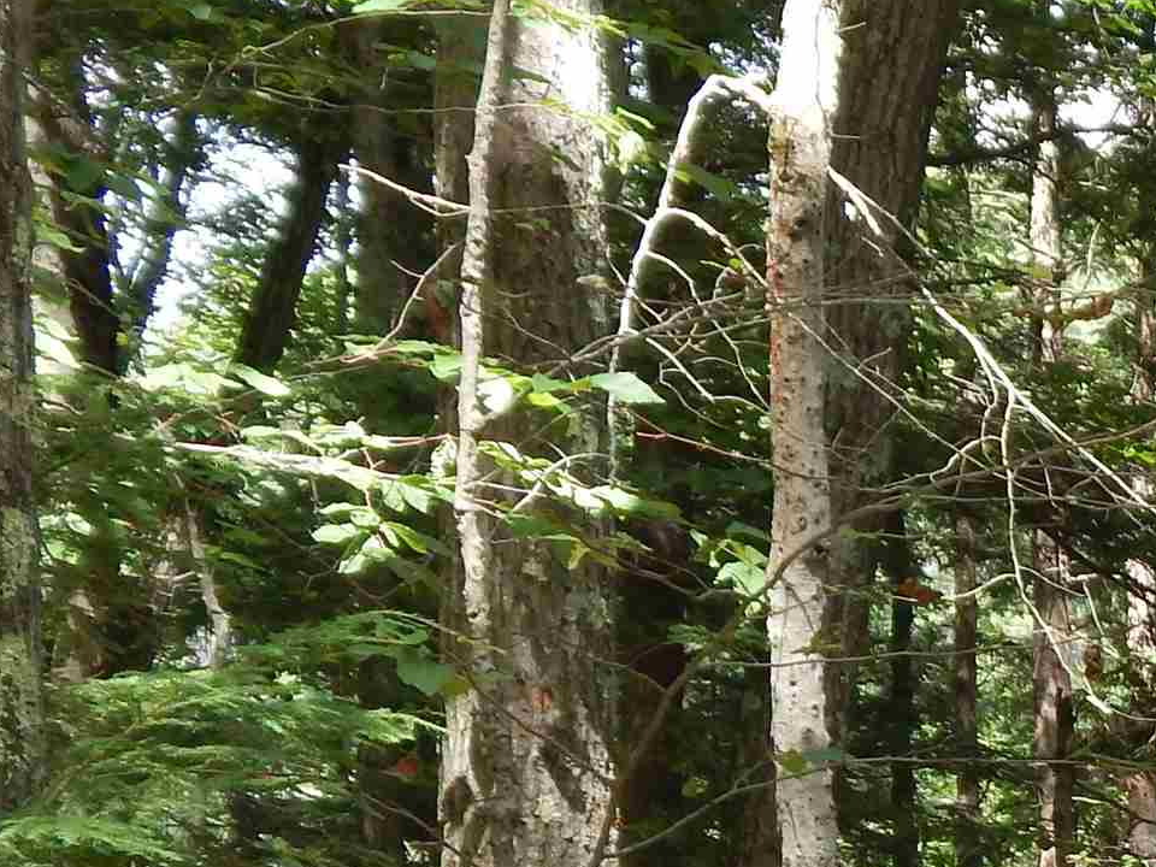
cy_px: 1107
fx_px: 3740
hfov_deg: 16.1
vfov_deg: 12.8
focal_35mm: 112
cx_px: 1727
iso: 125
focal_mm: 6.1
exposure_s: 1/125
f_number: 3.3
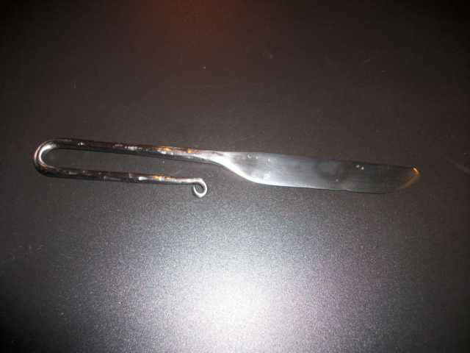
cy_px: 176
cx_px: 235
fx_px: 421
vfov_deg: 45.4
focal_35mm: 31
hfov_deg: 58.4
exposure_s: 1/40
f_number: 2.9
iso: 125
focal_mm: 5.7
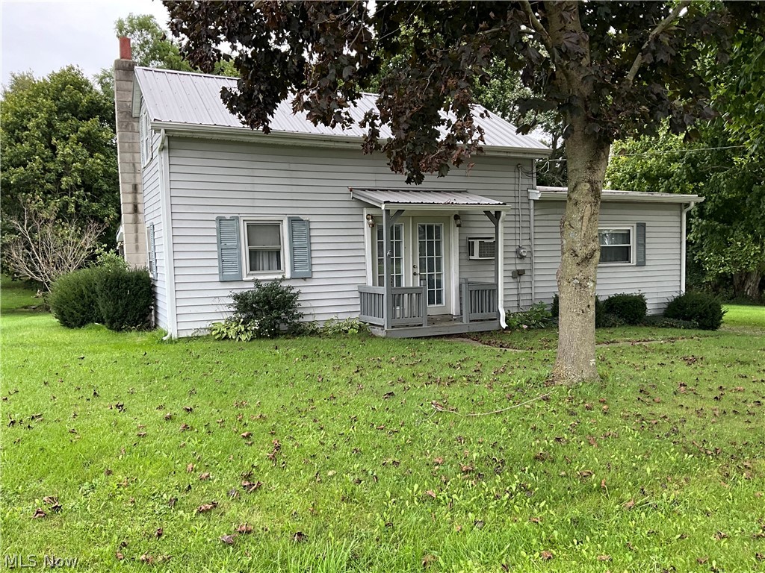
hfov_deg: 61.7
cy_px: 286
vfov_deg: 48.2
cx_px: 382
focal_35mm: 29
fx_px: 641
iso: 20
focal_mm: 3
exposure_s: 1/186
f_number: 1.8
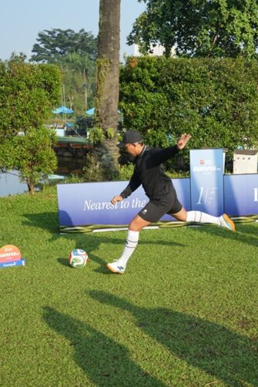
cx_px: 186
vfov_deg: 38.2
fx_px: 559
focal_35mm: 52
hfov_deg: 25.8
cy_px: 193
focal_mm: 34
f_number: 5.6
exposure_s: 1/640
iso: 200
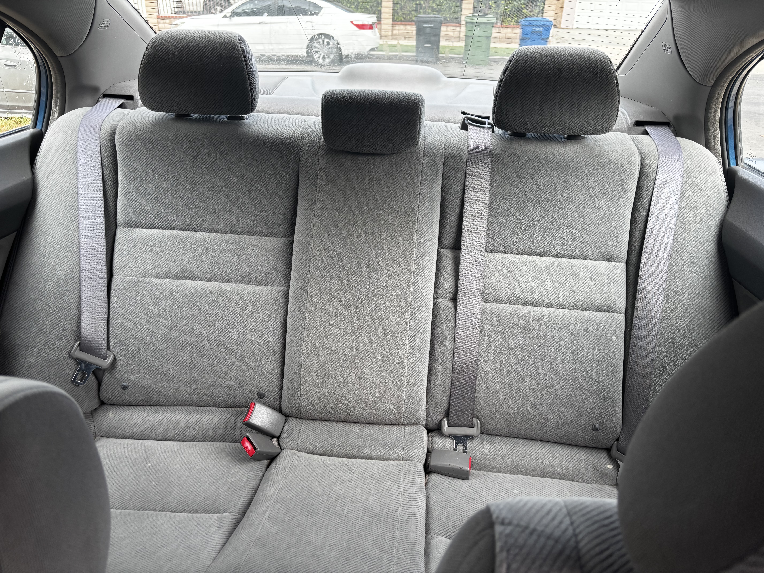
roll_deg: -0.8
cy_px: 286
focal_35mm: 26
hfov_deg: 67.3
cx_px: 382
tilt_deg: -26.0
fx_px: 574
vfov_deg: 53.1
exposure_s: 1/128
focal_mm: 5.96
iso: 40
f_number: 1.6
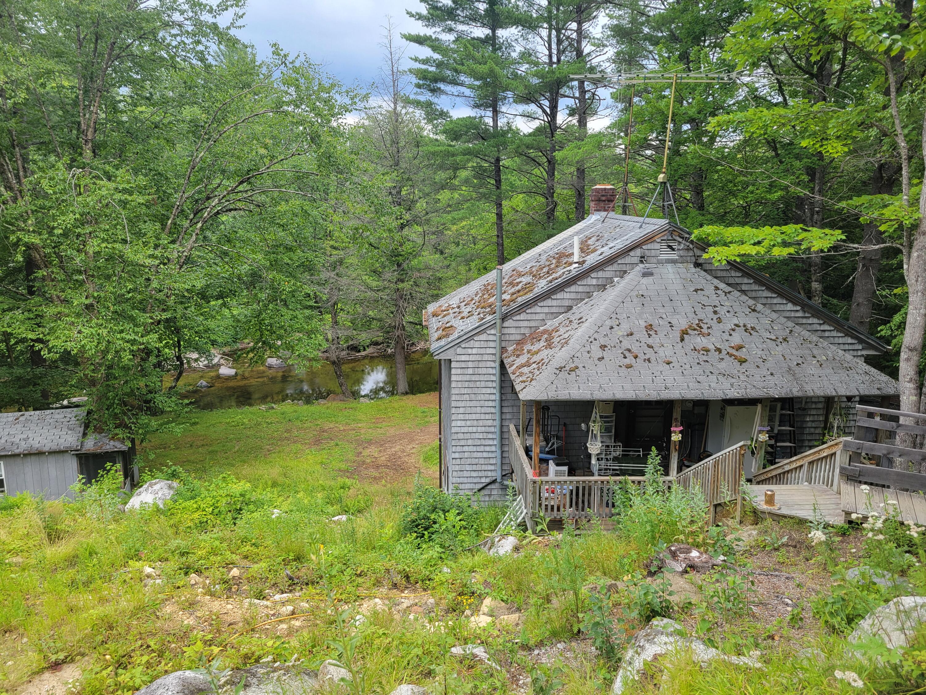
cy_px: 348
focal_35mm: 26
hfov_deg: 67.3
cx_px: 463
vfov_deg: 53.1
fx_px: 696
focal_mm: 5.4
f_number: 1.8
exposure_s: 1/360
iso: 40
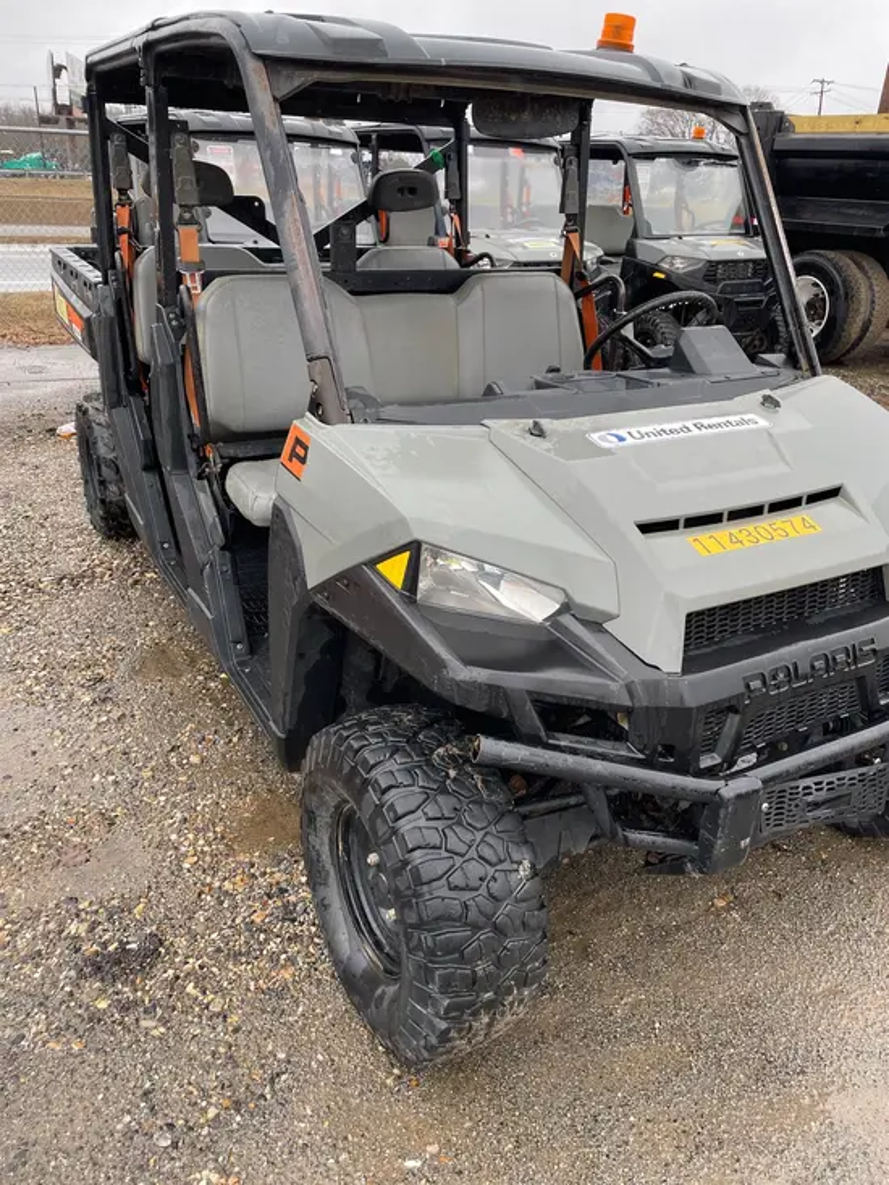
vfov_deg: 67.3
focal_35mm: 26
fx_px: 890
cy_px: 592
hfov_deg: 53.1
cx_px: 444
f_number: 1.6
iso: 32
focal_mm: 4.2
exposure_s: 1/456
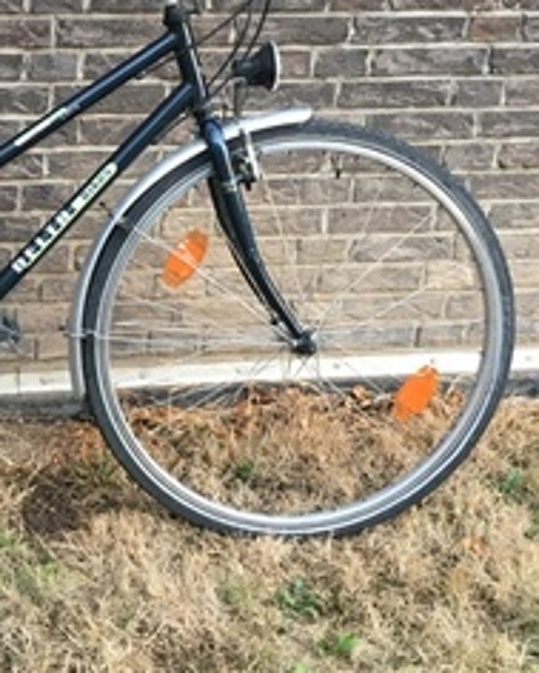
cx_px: -66
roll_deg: +1.5
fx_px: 1196
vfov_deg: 31.2
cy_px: 224
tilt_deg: -18.9
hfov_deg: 23.7
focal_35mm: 60
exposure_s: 1/33
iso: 80
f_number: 2.2
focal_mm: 4.15
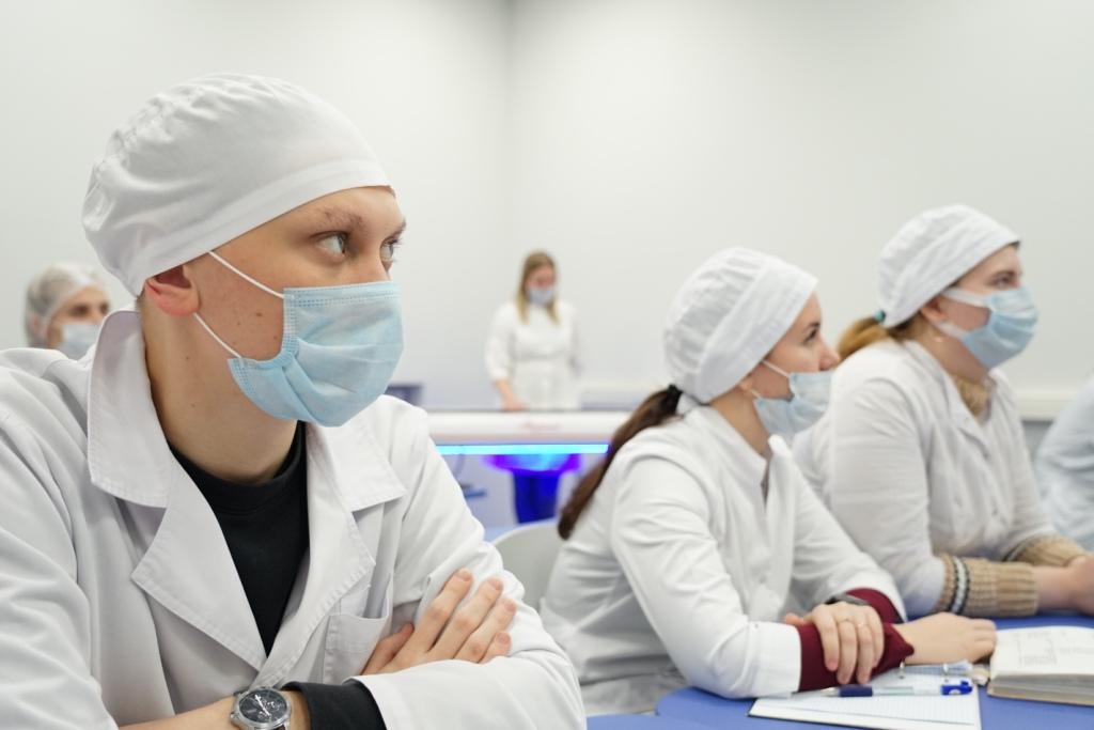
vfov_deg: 41.1
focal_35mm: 32
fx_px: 973
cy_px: 365
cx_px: 547
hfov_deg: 58.7
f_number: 4
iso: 1600
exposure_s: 1/200
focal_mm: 32
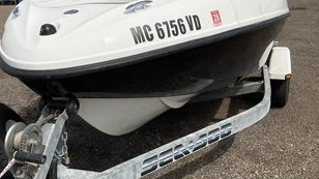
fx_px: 347
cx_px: 141
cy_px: 70
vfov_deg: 28.9
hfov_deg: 49.3
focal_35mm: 41
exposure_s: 1/4065
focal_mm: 3
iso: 25
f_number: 1.8
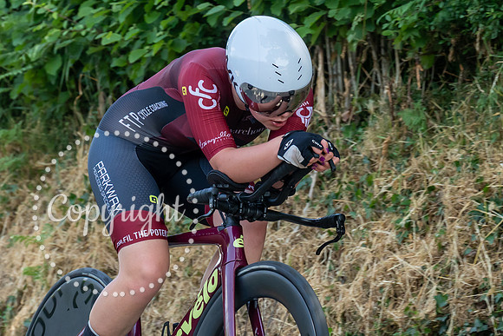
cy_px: 183
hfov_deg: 9.1
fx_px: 3149
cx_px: 230
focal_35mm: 225
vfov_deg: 6.1
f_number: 5
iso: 1250
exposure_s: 1/1000
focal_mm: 104
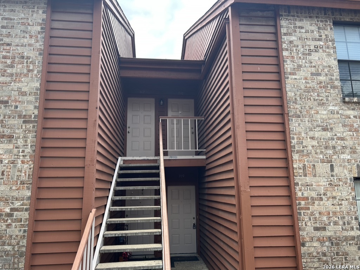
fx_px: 271
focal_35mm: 26
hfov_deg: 67.3
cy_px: 135
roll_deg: +0.8
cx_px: 180
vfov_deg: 53.1
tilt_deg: +11.2
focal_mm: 5.7
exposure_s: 1/728
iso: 50
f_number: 1.5
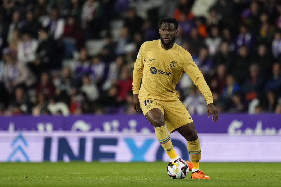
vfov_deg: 3.4
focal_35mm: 400
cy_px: 94
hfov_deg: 5.2
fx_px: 3122
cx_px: 140
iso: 2500
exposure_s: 1/1600
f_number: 2.8
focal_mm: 400
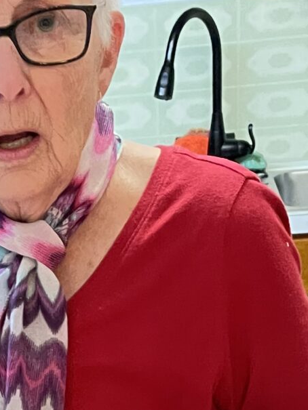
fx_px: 1305
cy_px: 670
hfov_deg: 13.2
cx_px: -26
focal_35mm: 110
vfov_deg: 15.9
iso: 500
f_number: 1.6
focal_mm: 4.2
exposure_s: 1/40
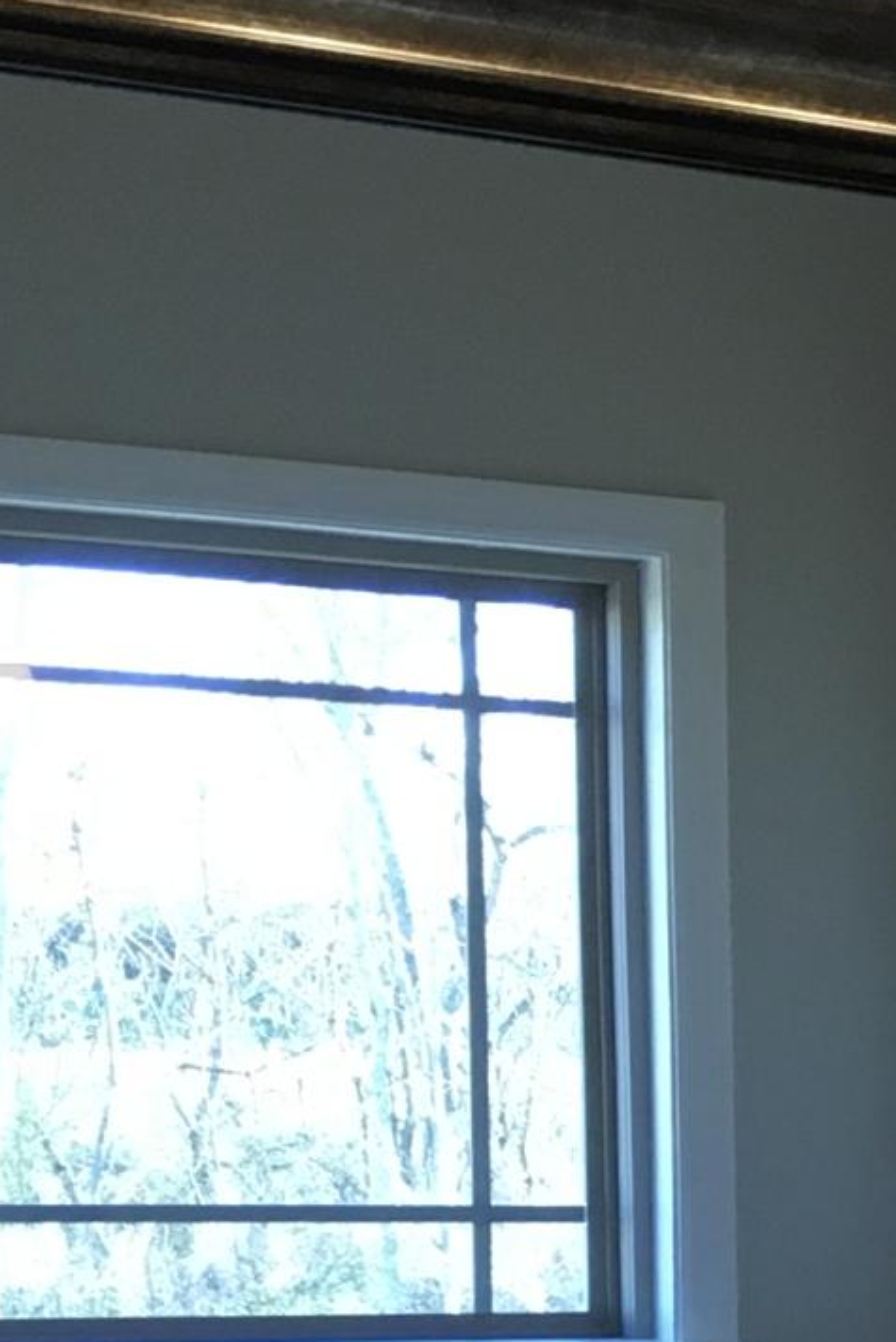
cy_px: 1589
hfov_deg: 9.0
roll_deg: -0.3
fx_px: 4739
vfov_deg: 15.6
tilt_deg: -5.0
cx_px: 2571
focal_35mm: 127
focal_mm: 4.15
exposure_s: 1/30
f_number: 2.2
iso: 32
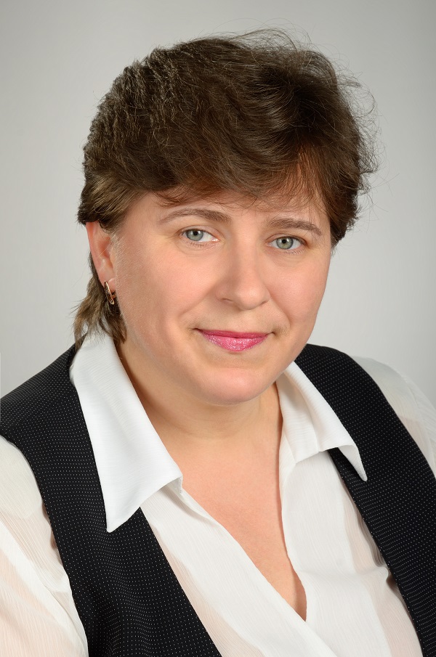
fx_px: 2325
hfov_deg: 10.7
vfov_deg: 16.1
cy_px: 328
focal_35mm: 128
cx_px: 218
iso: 100
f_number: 10
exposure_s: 1/160
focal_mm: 85
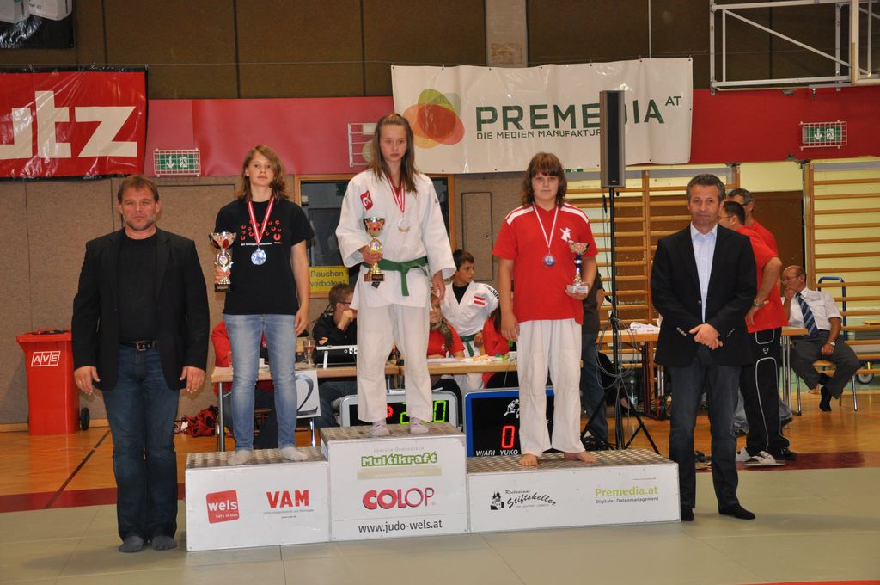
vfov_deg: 21.5
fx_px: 1538
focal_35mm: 63
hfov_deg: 31.9
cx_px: 440
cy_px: 292
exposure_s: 1/60
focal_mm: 42
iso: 800
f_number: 4.8
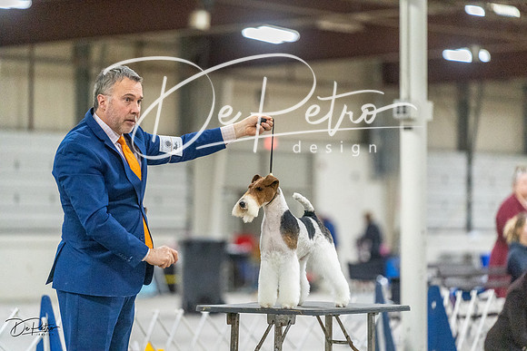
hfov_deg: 11.2
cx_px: 264
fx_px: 2694
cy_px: 176
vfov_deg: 7.5
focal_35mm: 184
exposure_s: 1/400
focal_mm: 184
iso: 6400
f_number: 3.2
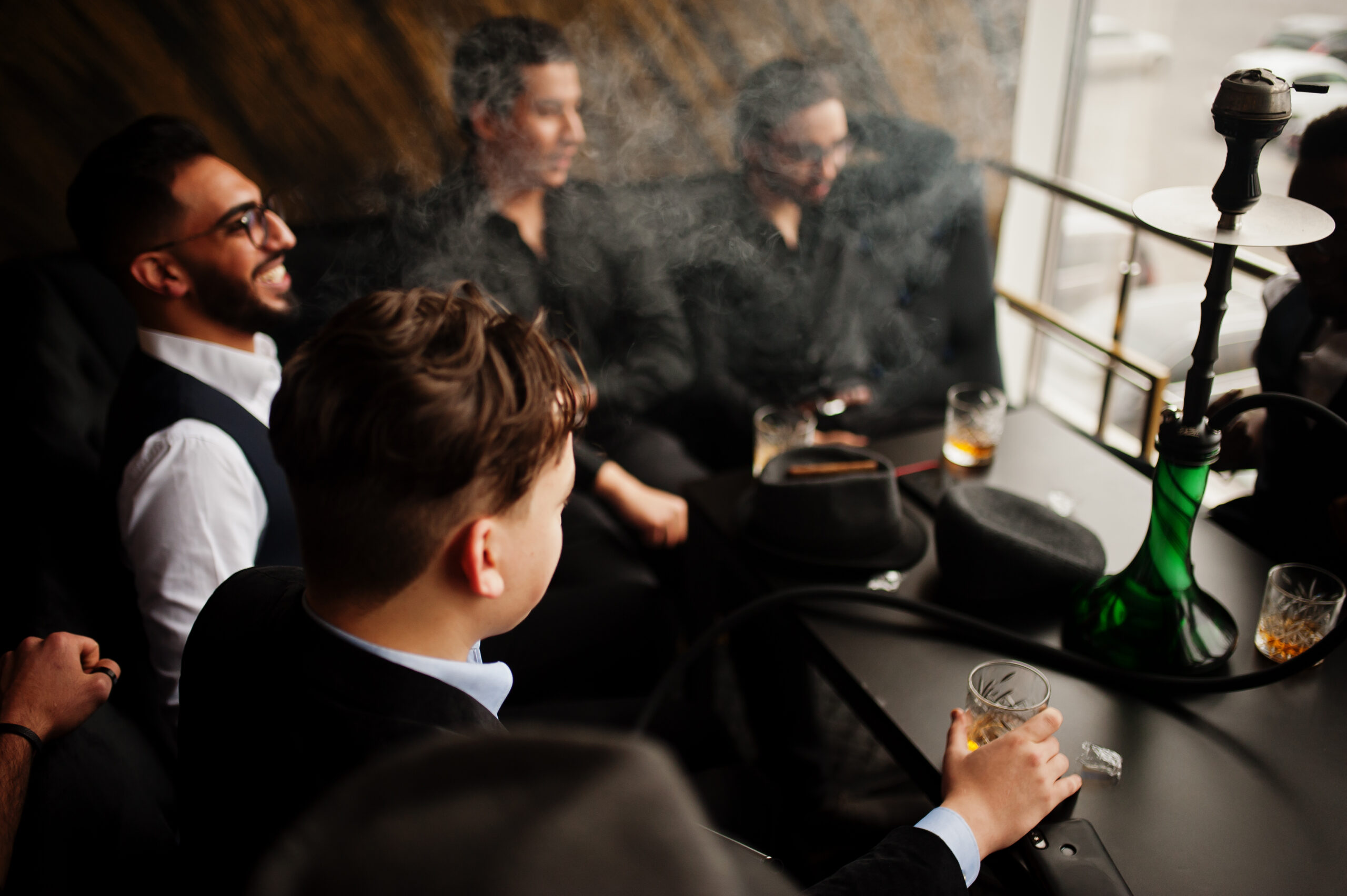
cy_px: 448
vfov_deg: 37.8
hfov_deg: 54.5
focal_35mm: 35
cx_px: 674
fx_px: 1309
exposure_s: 1/320
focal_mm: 35
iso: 400
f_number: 1.4
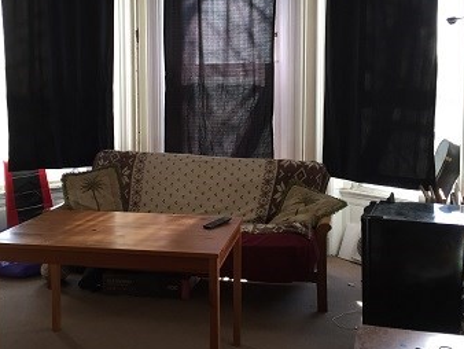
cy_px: 125
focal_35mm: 42
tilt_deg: -4.8
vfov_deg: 34.2
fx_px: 563
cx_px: 200
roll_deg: -0.7
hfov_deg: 44.7
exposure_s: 1/40
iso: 40
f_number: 2.2
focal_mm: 4.15
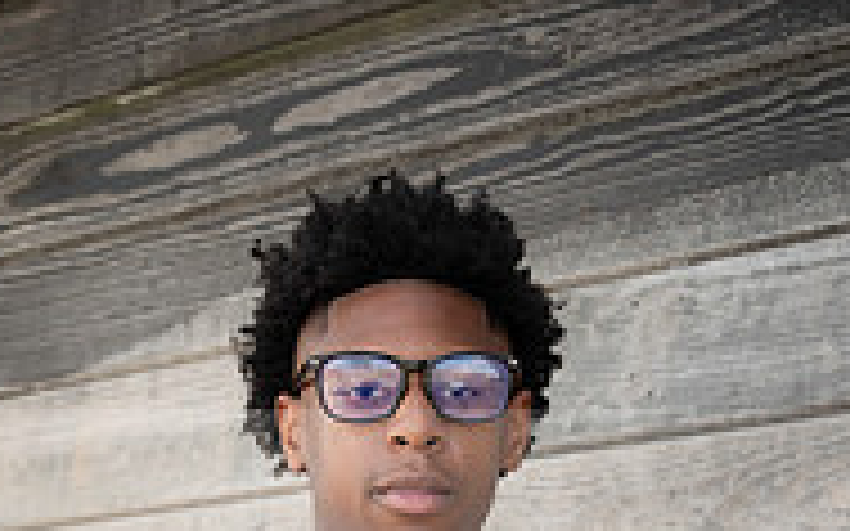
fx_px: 2756
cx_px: 389
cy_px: 990
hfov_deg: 17.5
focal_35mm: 119
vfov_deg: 10.3
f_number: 2.8
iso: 125
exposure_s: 1/250
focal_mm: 49
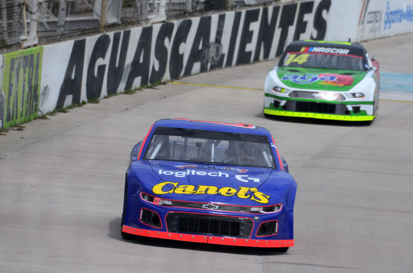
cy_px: 136
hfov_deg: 4.8
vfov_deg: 3.1
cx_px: 206
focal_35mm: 435
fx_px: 4978
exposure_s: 1/1000
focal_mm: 290
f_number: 5.6
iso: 200
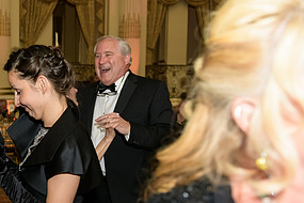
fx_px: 464
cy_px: 122
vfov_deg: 24.6
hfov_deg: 33.9
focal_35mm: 55
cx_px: 18
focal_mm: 27
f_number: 3.2
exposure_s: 1/100
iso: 1600
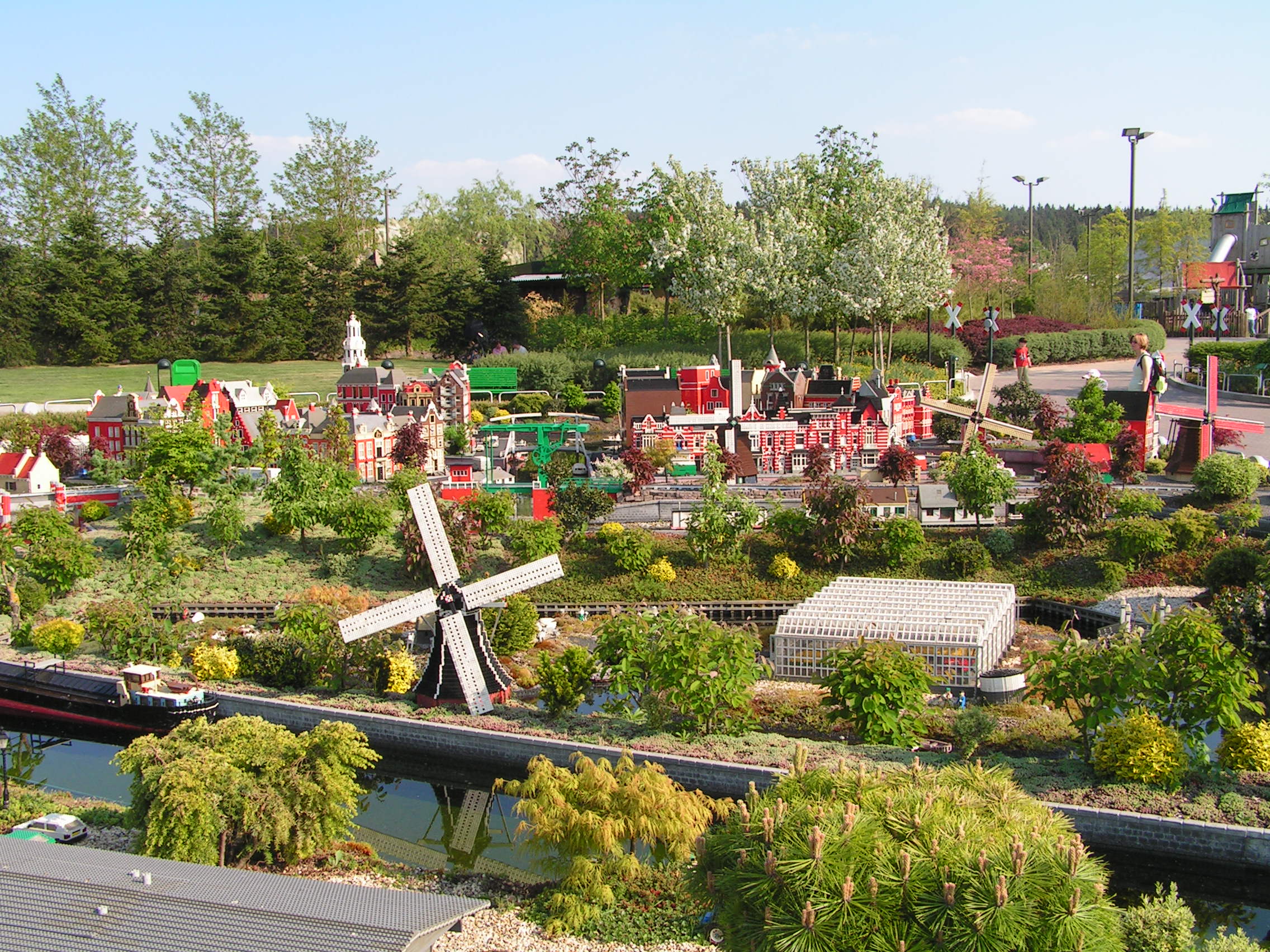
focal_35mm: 38
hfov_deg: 49.0
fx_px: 1394
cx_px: 635
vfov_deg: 37.7
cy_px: 476
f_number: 5.6
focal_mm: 6.3
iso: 50
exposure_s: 1/200
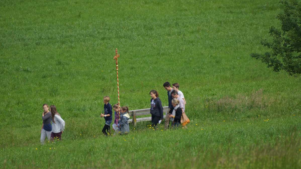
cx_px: 151
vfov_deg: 2.6
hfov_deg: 4.6
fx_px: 3776
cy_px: 87
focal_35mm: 473
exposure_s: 1/500
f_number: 5.6
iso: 125
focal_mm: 300
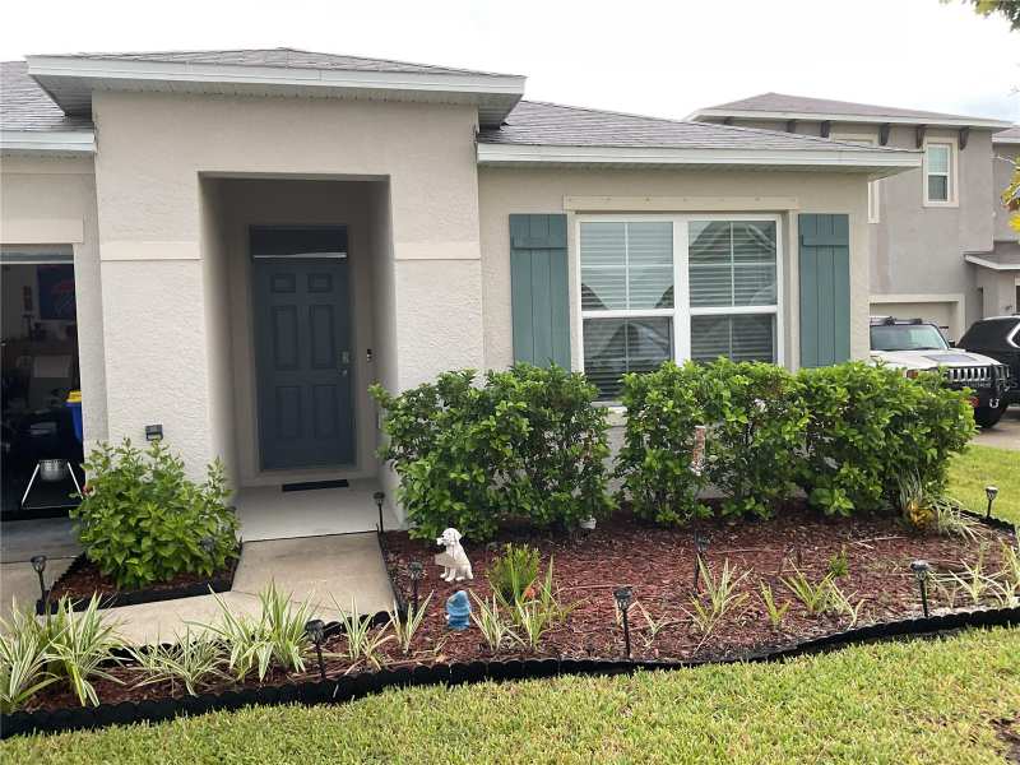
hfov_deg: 61.7
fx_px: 855
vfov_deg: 48.2
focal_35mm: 29
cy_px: 382
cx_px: 510
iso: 64
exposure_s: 1/120
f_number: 1.8
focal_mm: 3
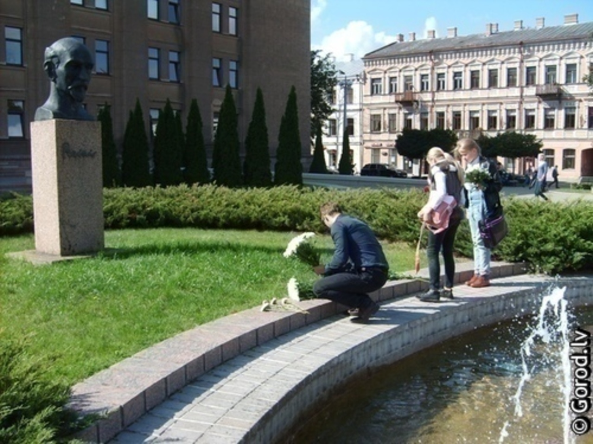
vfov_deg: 40.7
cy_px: 222
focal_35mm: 35
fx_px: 600
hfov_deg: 52.6
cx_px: 296
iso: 50
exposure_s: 1/750
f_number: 2.8
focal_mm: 5.8
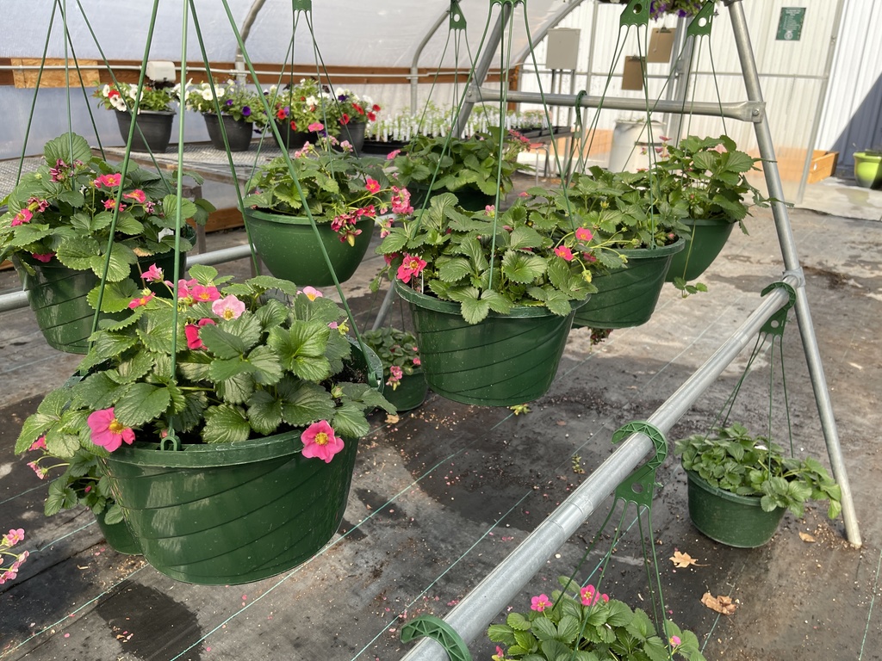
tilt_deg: -22.3
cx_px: 441
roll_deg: -1.0
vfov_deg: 53.1
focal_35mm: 26
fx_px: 662
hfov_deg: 67.3
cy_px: 330
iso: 32
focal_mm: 5.1
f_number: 1.6
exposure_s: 1/301
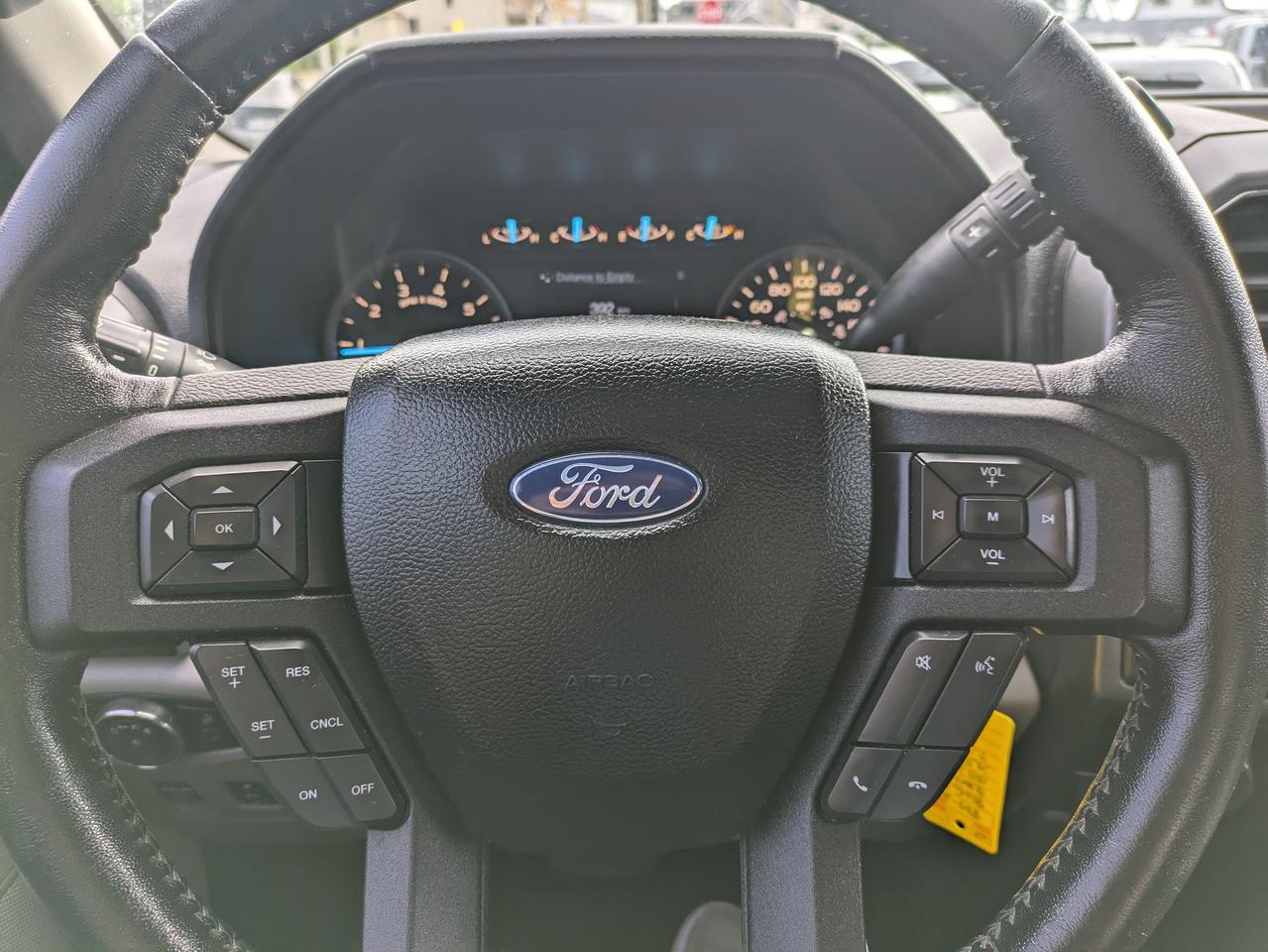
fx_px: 916
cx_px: 634
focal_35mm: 25
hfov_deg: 69.4
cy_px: 476
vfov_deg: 54.9
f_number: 1.89
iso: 39
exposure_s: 1/218
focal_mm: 5.43
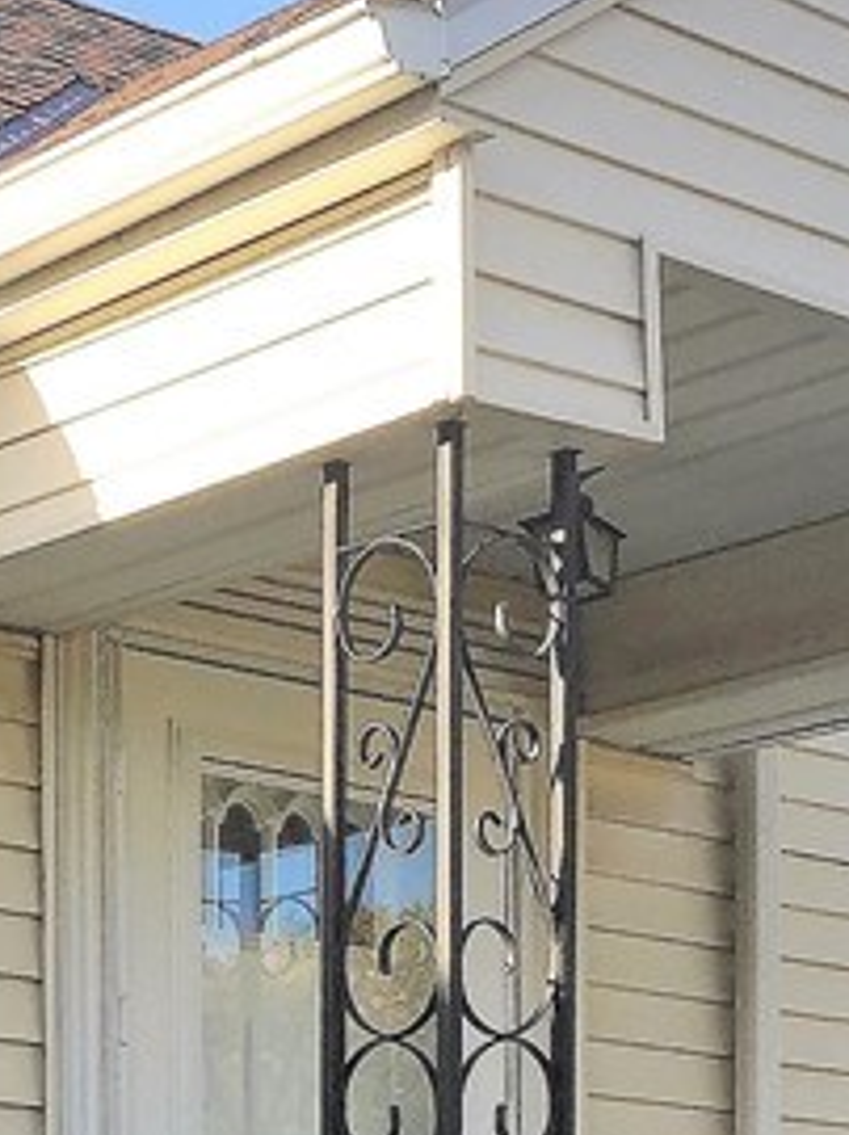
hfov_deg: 13.3
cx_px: 55
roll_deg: +0.6
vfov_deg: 16.7
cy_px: 1568
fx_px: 3603
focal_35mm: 110
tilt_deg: +1.7
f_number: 2.2
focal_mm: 4.15
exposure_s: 1/599
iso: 32
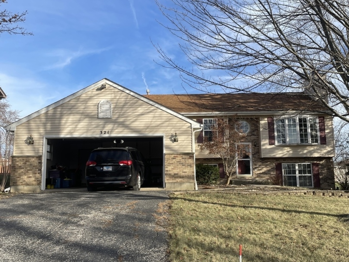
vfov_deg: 53.1
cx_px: 174
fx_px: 262
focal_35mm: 26
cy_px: 131
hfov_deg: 67.3
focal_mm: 4.2
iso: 32
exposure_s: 1/1159
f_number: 1.6
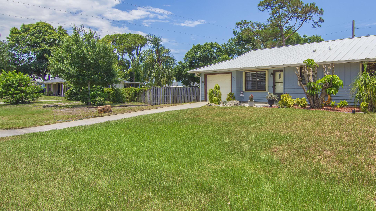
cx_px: 249
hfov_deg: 74.1
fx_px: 239
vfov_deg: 47.5
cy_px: 90
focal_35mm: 24
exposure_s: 1/250
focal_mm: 11
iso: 100
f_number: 8
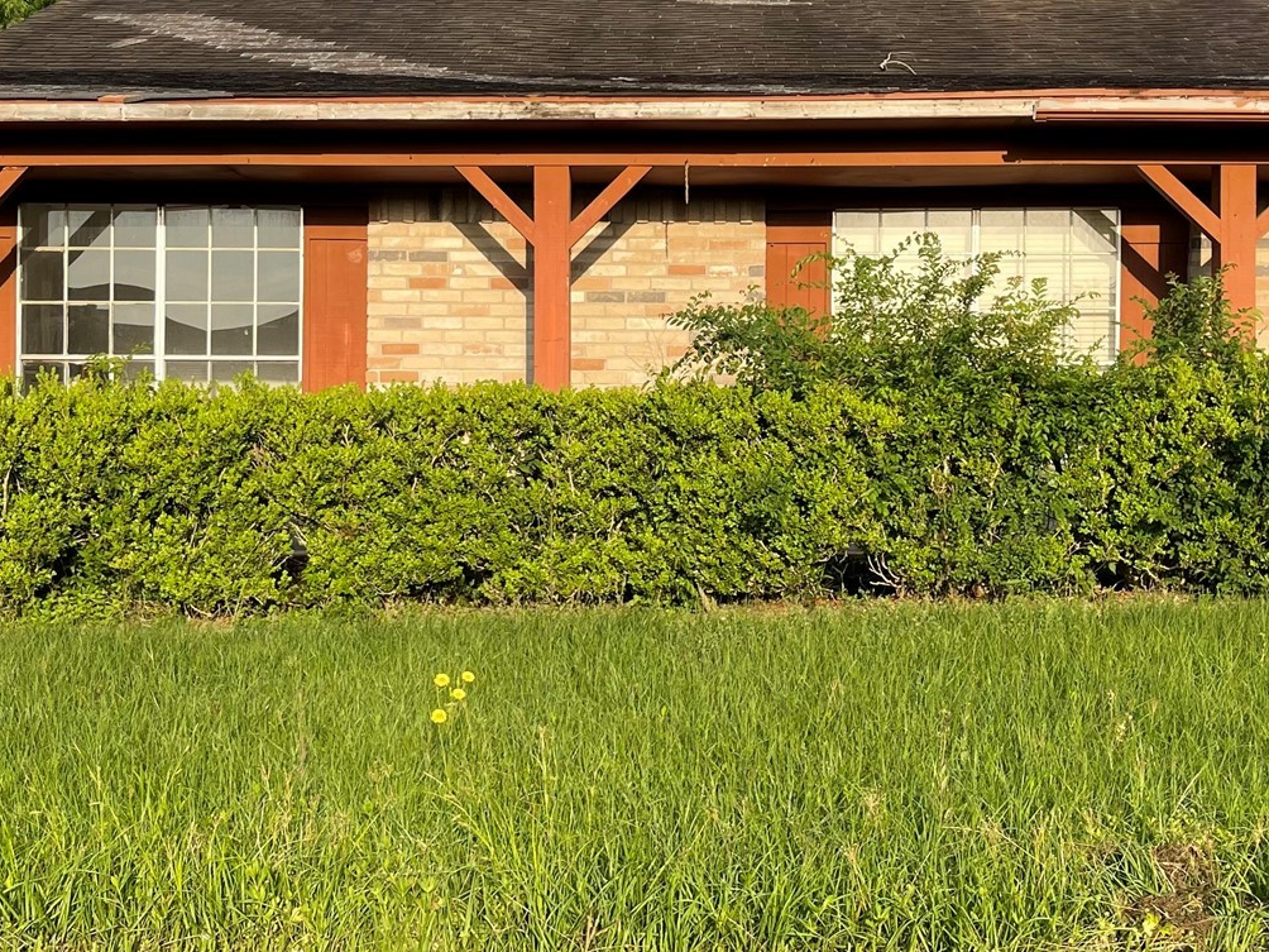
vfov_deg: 28.5
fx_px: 1870
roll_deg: -0.9
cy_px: 424
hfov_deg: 37.5
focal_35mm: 51
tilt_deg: +0.8
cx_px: 662
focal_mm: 5.1
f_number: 1.6
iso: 32
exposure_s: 1/1912
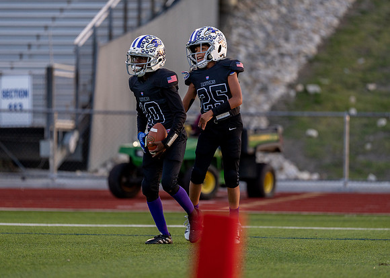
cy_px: 139
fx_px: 2510
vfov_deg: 6.3
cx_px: 195
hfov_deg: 8.9
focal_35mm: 227
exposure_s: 1/1250
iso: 800
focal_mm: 200
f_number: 2.8
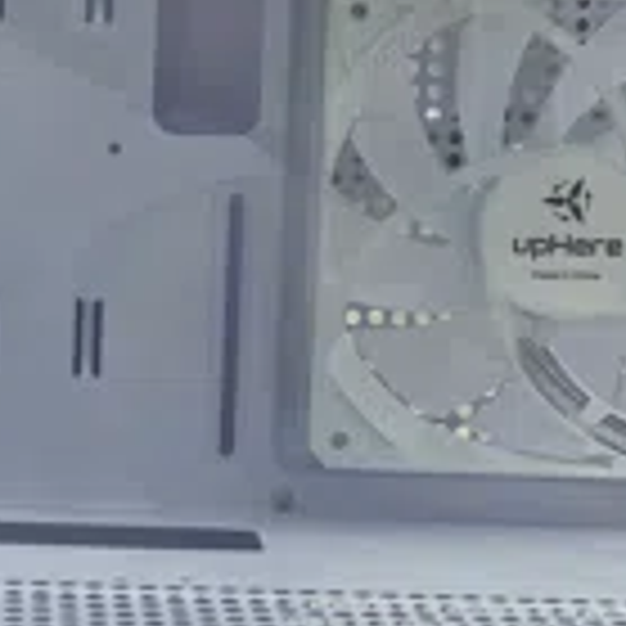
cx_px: -54
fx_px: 2169
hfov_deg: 16.0
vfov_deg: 16.3
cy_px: 158
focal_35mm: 106
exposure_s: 1/51
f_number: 1.8
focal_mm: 4.25
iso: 80
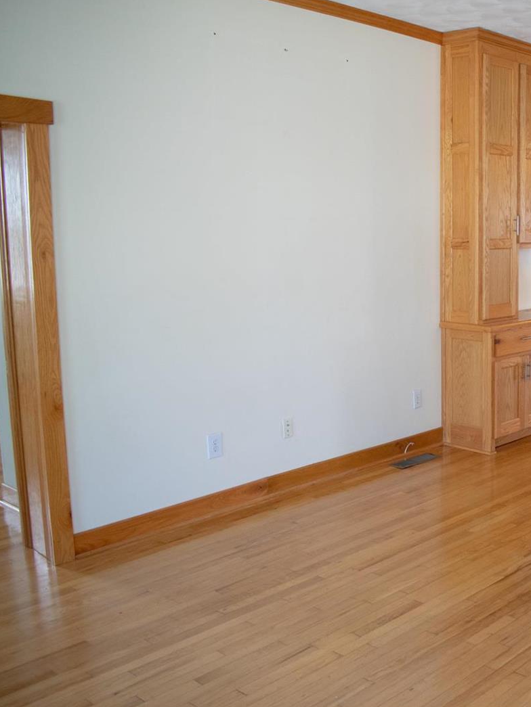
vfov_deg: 36.2
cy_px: 348
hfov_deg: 26.1
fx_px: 1084
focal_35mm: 53
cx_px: 528
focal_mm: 24
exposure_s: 1/60
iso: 200
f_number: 4
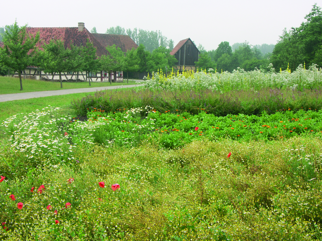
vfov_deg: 27.0
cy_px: 120
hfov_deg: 35.5
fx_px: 502
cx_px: 161
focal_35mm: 54
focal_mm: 14.11
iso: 64
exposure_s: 1/60
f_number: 6.3
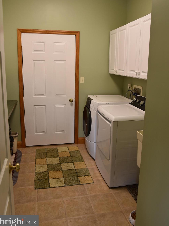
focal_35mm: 30
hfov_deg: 46.8
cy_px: 98
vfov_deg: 59.8
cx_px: 83
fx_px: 195
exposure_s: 1/30
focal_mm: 27
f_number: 7.1
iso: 800
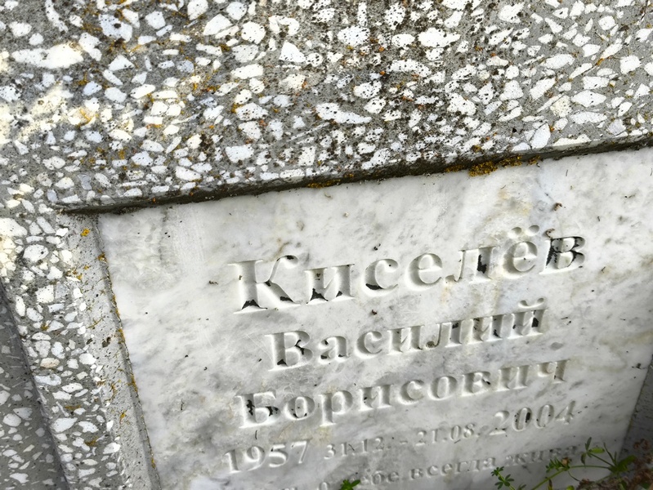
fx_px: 944
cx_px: 326
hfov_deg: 38.2
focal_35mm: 50
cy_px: 245
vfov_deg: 29.1
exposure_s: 1/120
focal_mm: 4.71
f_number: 1.7
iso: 80
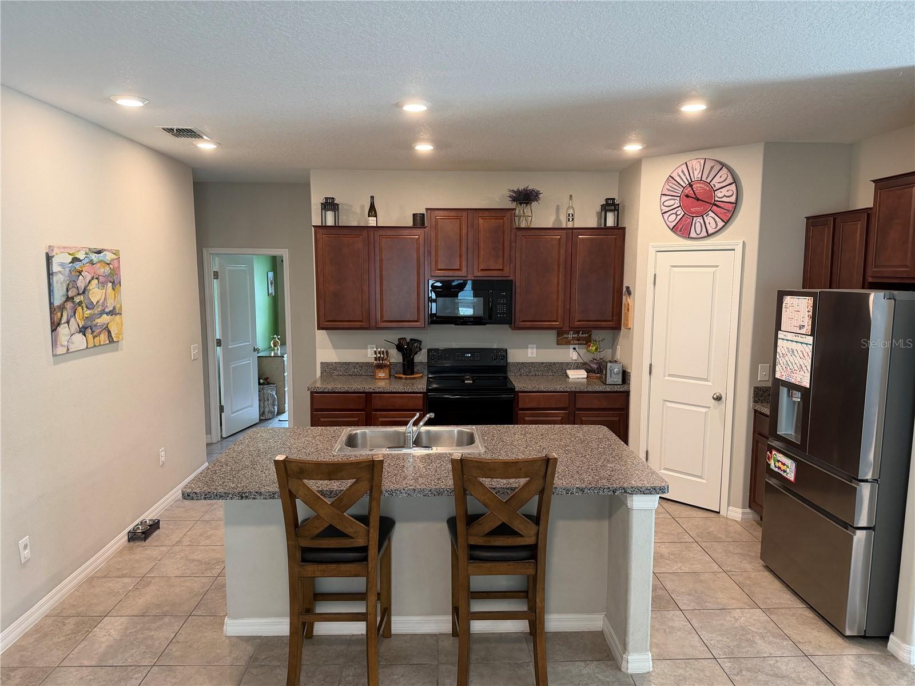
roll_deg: +0.1
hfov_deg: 71.6
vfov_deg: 56.8
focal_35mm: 24
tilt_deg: -6.9
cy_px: 343
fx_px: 634
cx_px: 458
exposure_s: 1/60
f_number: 1.78
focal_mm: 6.76
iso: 160
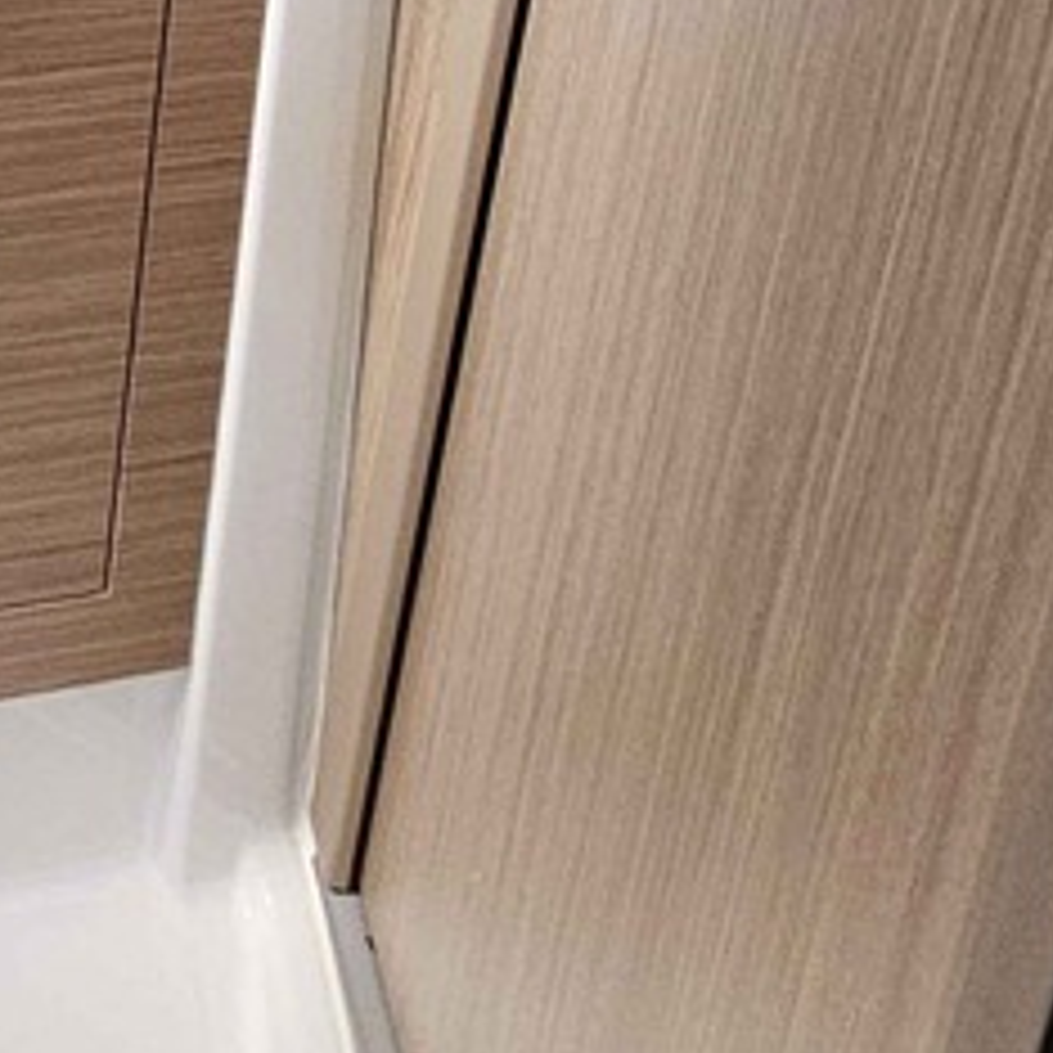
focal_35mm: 59
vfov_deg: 22.2
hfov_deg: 20.1
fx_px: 2031
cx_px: -886
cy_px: -657
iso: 320
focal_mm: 2.2
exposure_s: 1/100
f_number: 2.2
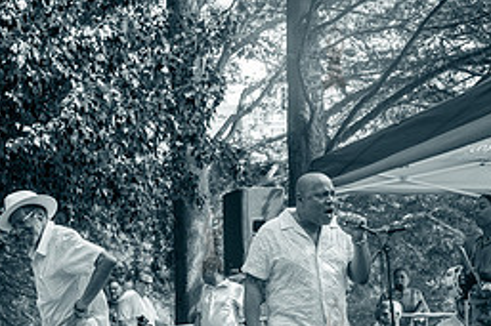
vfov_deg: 16.9
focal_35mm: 79
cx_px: -36
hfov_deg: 24.2
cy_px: 332
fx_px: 1077
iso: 640
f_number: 4
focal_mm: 35
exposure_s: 1/800
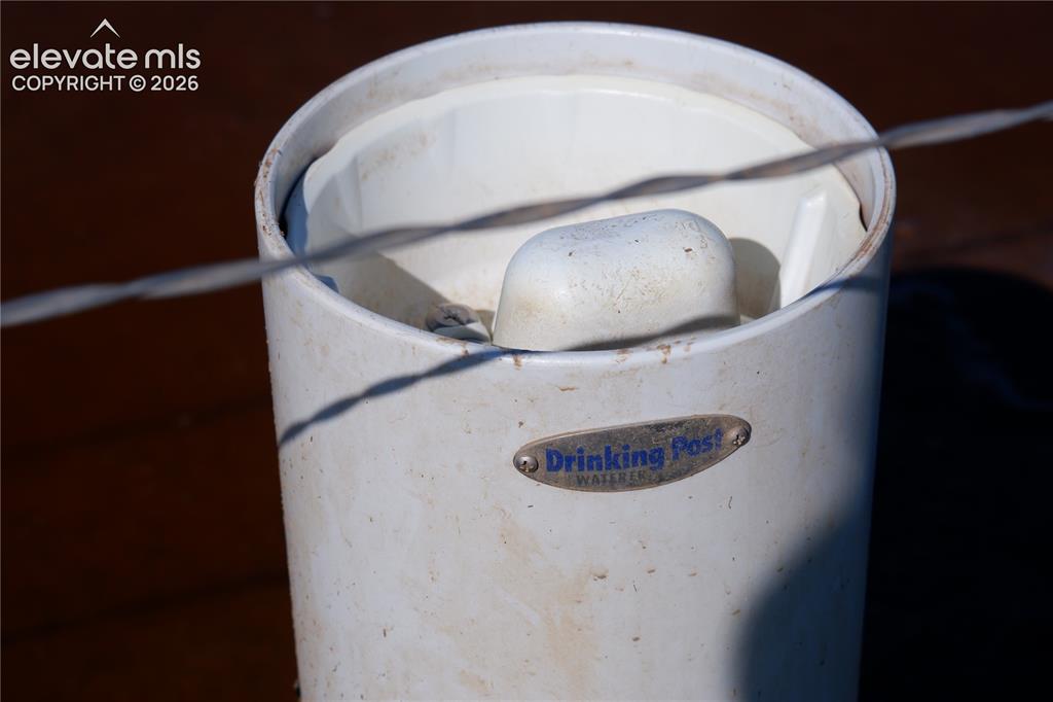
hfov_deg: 24.2
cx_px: 526
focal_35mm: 84
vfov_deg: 16.3
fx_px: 2456
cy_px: 351
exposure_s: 1/1600
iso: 200
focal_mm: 56.2
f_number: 7.1
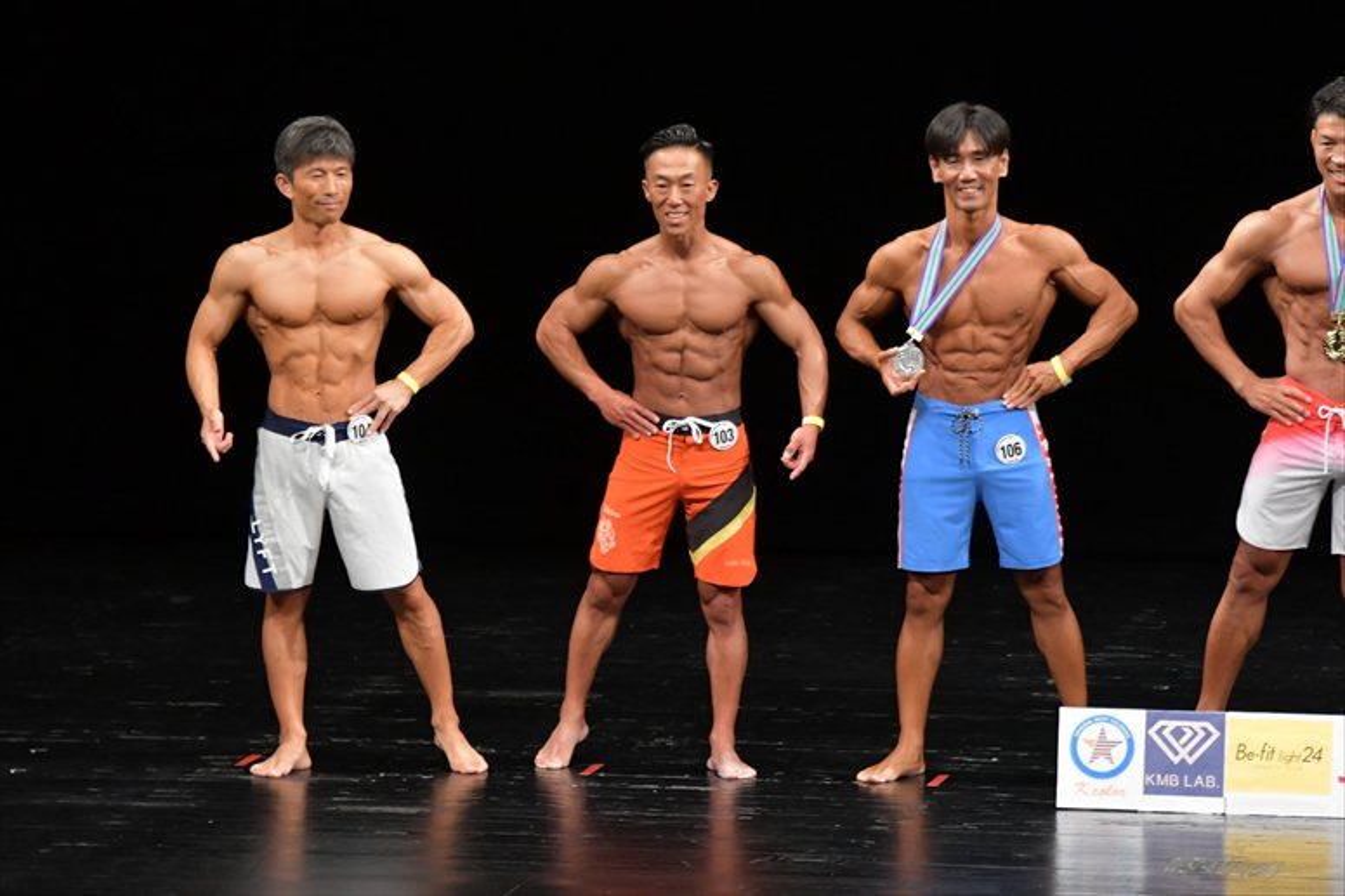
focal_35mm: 255
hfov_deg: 8.1
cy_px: 448
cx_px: 672
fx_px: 9523
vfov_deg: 5.4
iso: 3200
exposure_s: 1/400
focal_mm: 170
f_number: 5.6
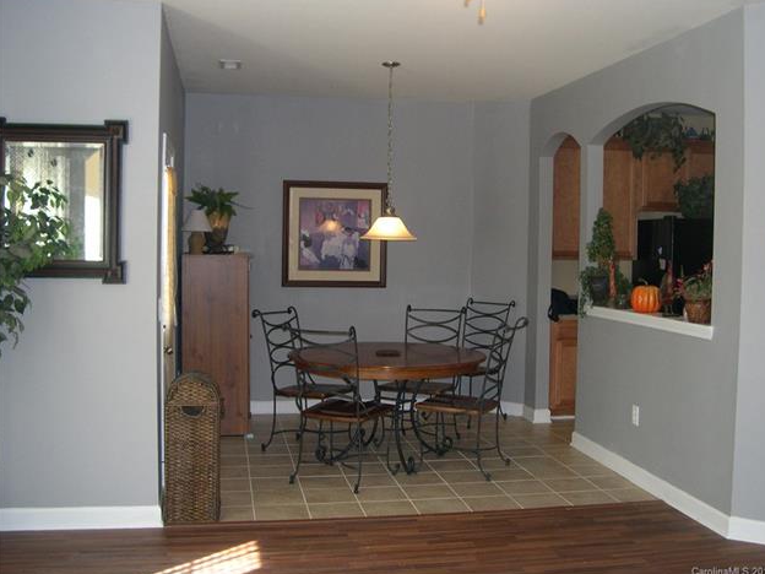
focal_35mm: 39
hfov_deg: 47.9
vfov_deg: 36.8
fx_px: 862
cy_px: 285
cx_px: 387
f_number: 2.8
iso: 238
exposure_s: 1/60
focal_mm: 8
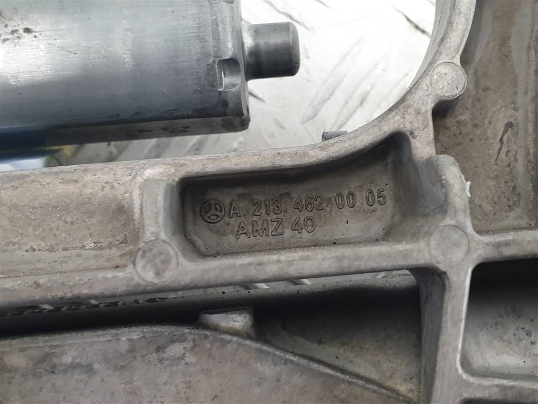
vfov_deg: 53.1
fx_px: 404
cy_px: 202
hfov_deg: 67.3
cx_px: 269
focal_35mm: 26
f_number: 2.4
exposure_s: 1/50
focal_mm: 4.3
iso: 200
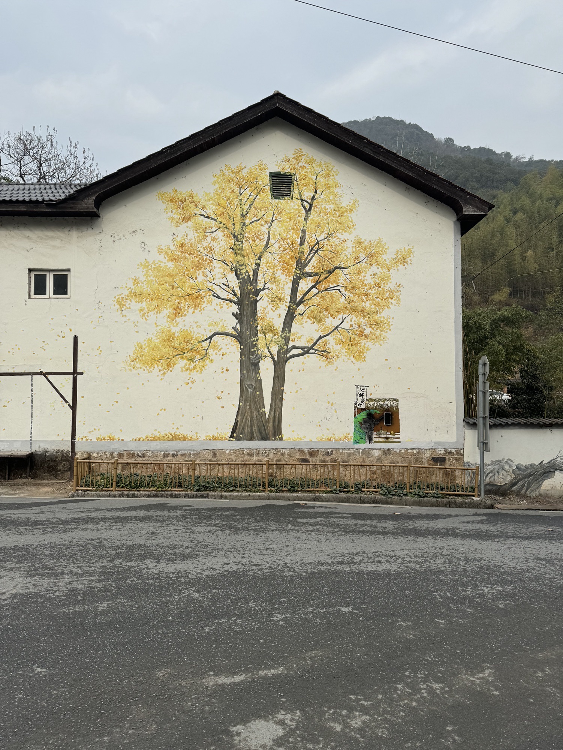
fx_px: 520
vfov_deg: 71.6
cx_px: 282
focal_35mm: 24
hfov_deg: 56.9
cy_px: 375
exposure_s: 1/4310
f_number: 1.78
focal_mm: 6.86
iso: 80
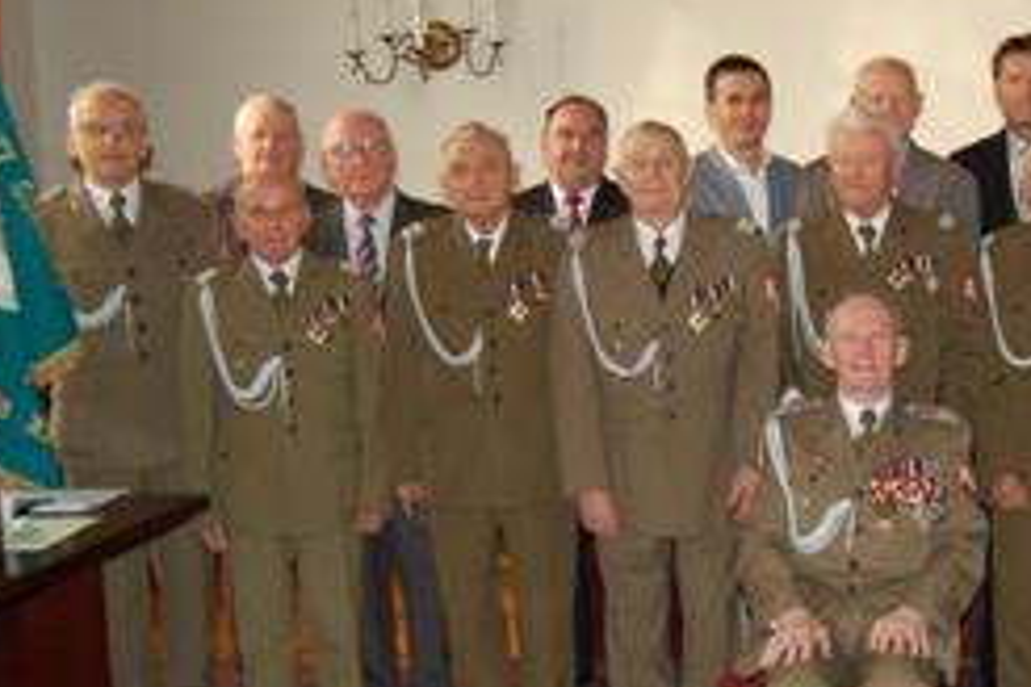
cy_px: 440
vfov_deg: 22.6
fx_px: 1718
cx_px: 805
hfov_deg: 32.6
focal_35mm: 60
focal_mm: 22
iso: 400
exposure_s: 1/60
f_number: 3.8
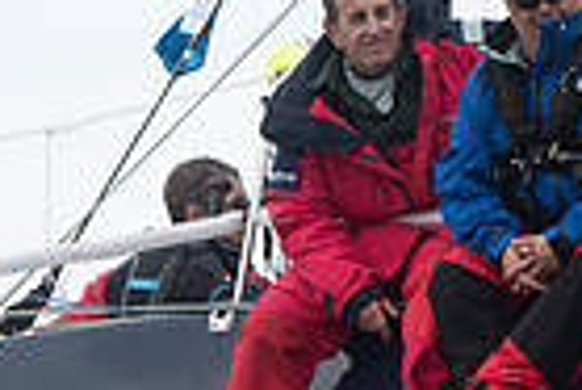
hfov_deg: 3.2
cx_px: 821
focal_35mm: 646
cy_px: 304
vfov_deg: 2.1
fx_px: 10454
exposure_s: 1/800
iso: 250
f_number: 5
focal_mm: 155
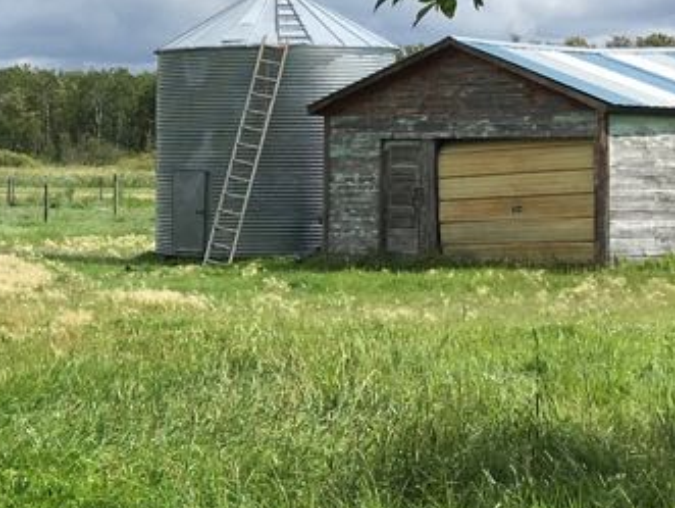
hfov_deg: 16.2
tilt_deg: -3.7
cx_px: -294
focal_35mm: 112
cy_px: 339
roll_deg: +0.0
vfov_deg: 13.2
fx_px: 2186
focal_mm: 4.15
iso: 25
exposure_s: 1/2079
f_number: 2.2
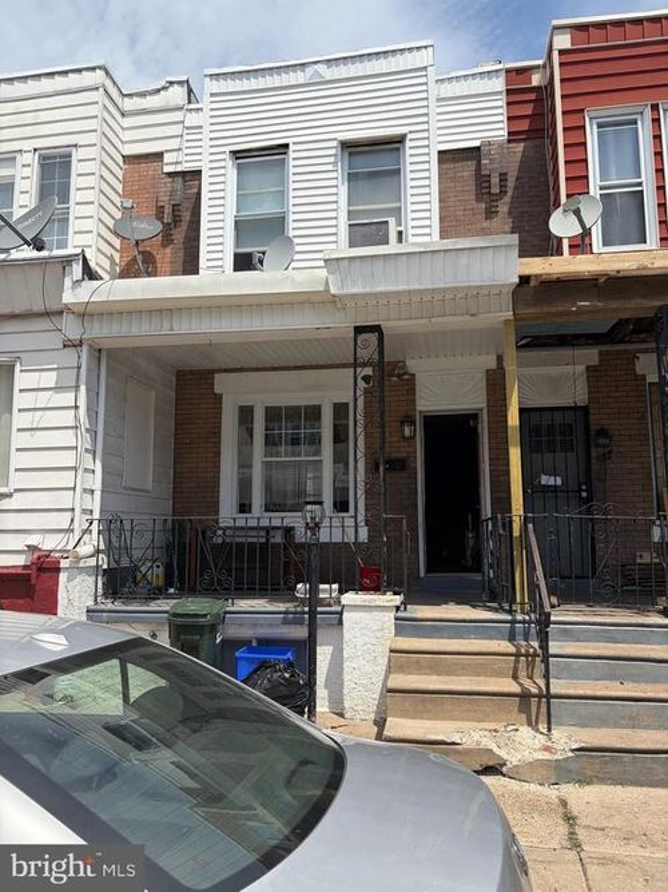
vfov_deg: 67.3
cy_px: 446
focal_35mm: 26
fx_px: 669
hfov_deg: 53.0
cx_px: 334
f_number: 1.6
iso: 64
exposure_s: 1/5814
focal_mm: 5.96
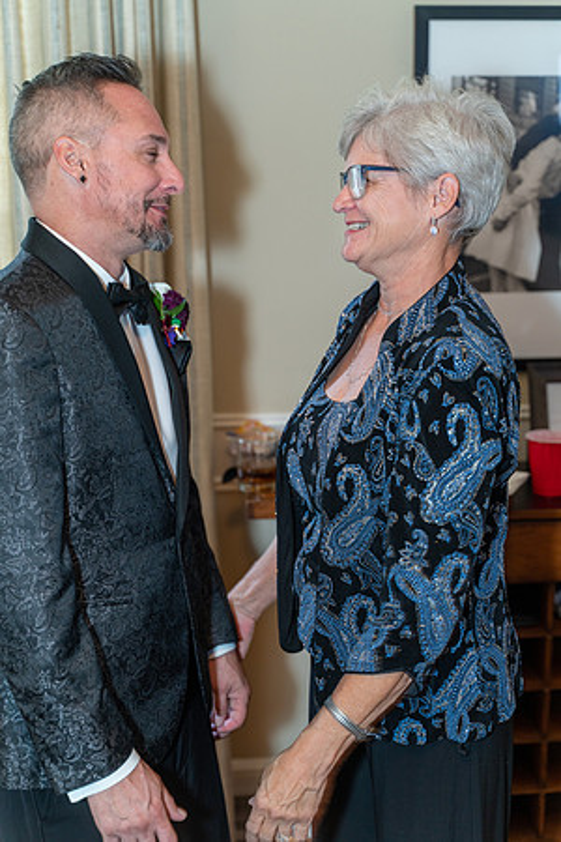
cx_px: 280
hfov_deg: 24.6
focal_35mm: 55
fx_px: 1286
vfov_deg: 36.2
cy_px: 421
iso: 1000
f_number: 2.8
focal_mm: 55
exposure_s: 1/50
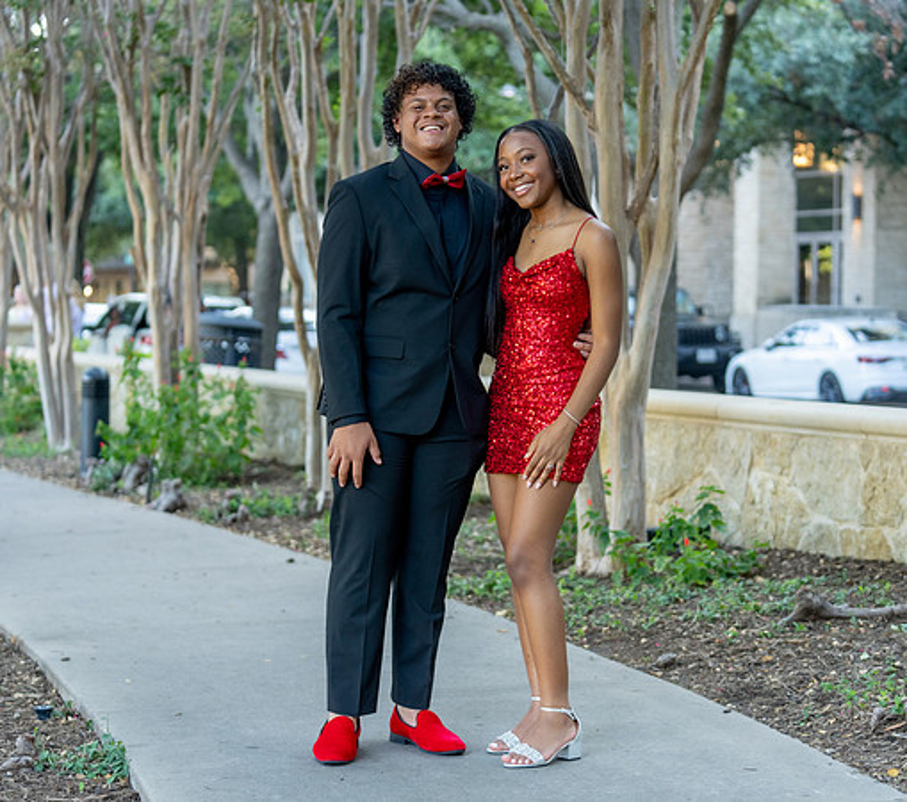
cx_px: 502
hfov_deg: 21.8
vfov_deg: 19.3
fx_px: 2353
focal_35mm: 84
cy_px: 399
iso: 800
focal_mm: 70
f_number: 2.8
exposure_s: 1/320
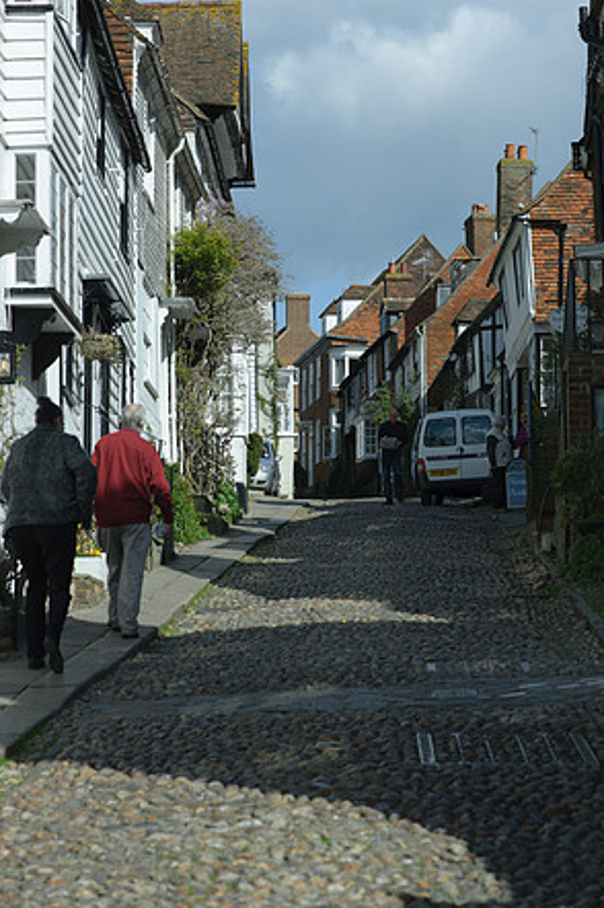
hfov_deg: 12.8
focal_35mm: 107
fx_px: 2697
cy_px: 452
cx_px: 306
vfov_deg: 19.1
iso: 100
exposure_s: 1/400
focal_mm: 105
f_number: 8
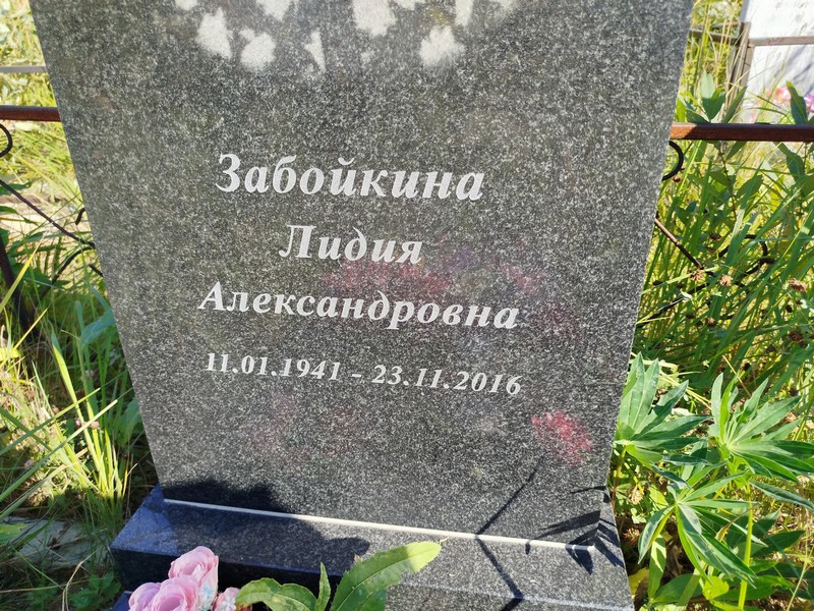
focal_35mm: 24
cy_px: 306
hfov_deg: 71.6
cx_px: 407
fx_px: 564
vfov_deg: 56.8
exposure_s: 1/486
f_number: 1.7
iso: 50
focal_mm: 5.31
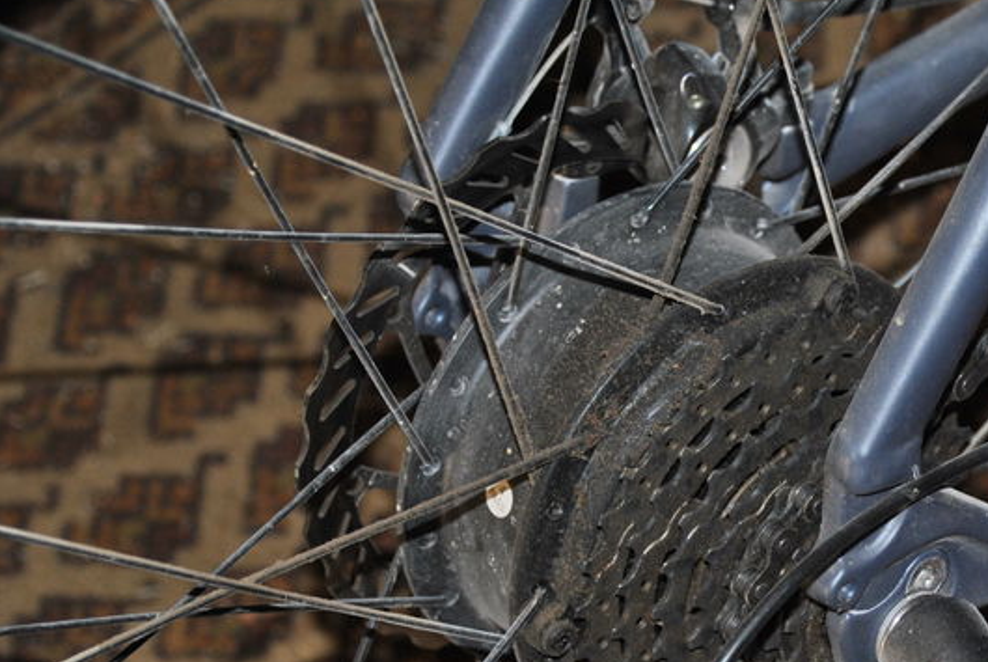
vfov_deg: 8.4
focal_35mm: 164
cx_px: 899
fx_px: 4507
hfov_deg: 12.4
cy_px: 506
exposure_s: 1/60
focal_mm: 58
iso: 200
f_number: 4.8
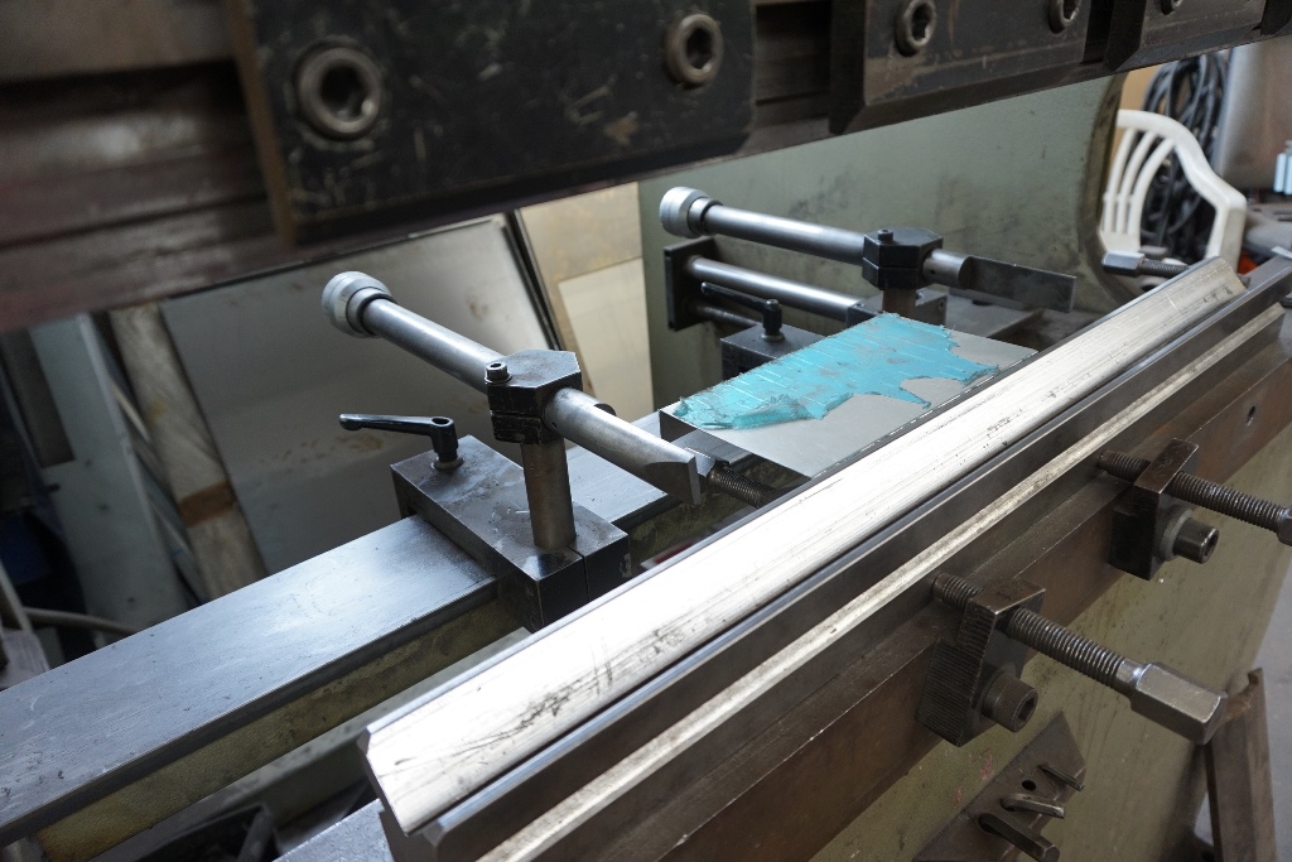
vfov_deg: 53.1
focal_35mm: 24
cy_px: 431
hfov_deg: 73.7
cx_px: 646
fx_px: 861
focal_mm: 16
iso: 400
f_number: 4
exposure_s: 1/60
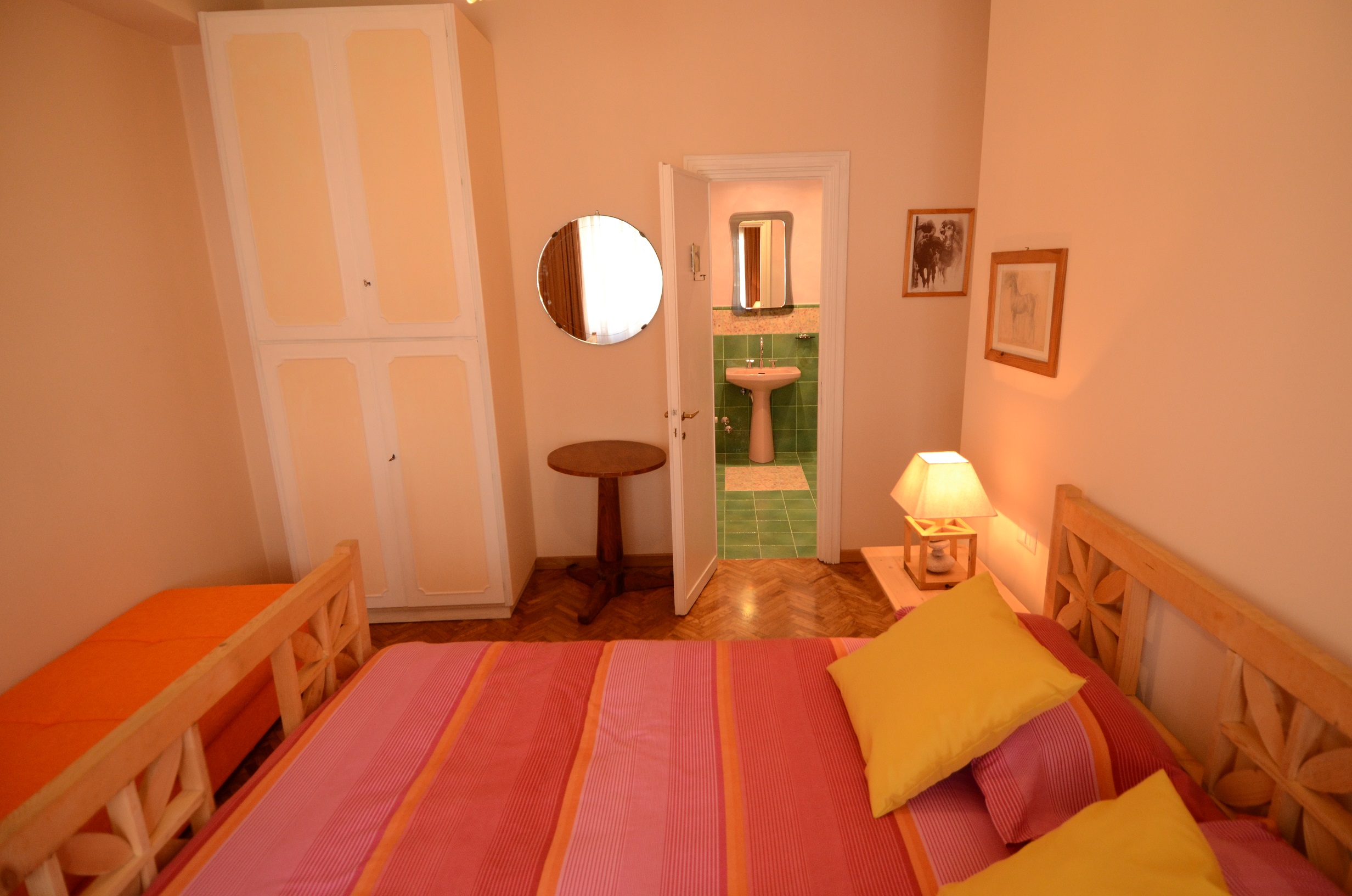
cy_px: 448
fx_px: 675
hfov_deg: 90.1
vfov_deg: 67.1
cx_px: 676
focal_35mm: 18
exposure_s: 1/50
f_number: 4
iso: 800
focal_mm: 12
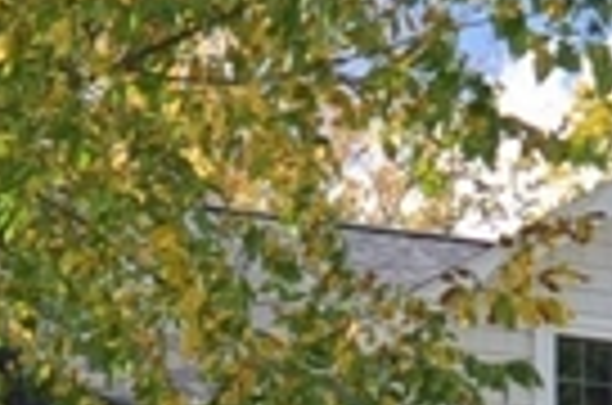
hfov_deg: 18.1
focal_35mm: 113
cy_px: 572
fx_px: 1917
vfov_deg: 11.6
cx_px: 306
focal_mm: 10
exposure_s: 1/200
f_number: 4.5
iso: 200
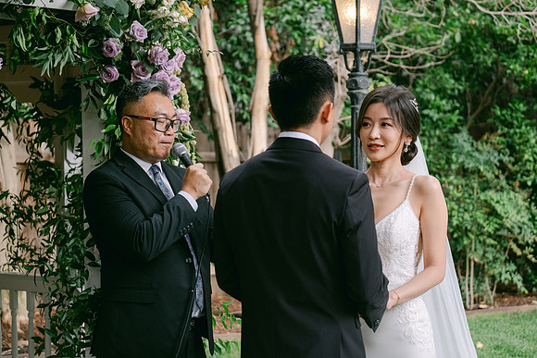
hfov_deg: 27.0
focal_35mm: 75
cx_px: 268
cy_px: 179
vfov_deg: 18.2
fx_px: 1119
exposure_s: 1/250
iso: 320
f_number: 2.8
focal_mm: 50
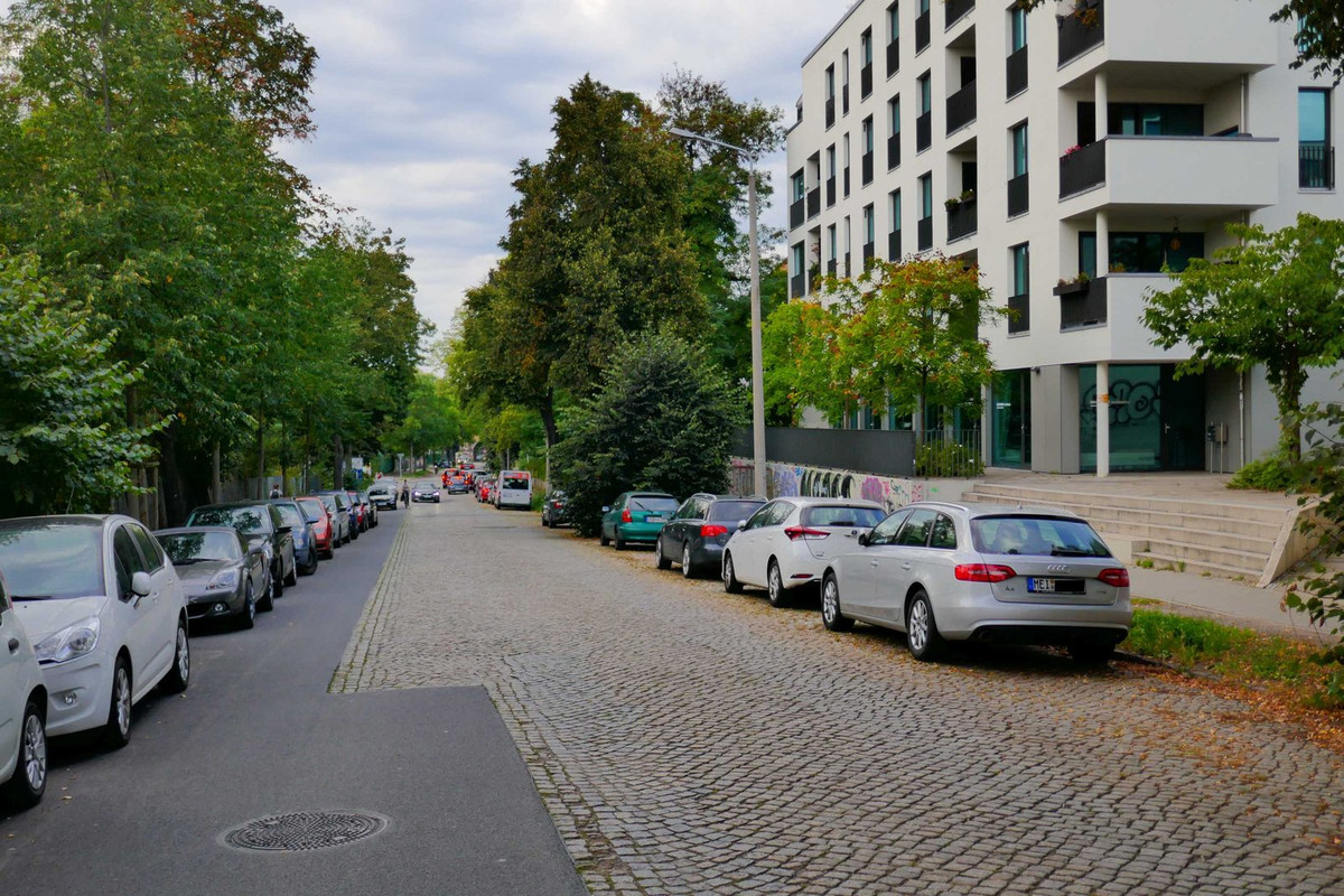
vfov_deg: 35.9
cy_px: 448
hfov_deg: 51.9
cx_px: 672
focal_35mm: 37
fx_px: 1381
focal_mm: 13.6
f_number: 3.6
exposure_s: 1/200
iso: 500
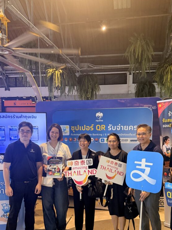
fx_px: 219
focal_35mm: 33
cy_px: 144
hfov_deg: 42.9
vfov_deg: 54.7
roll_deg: -1.1
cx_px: 90
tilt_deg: -4.6
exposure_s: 1/50
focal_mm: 6.76
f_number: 1.78
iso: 500
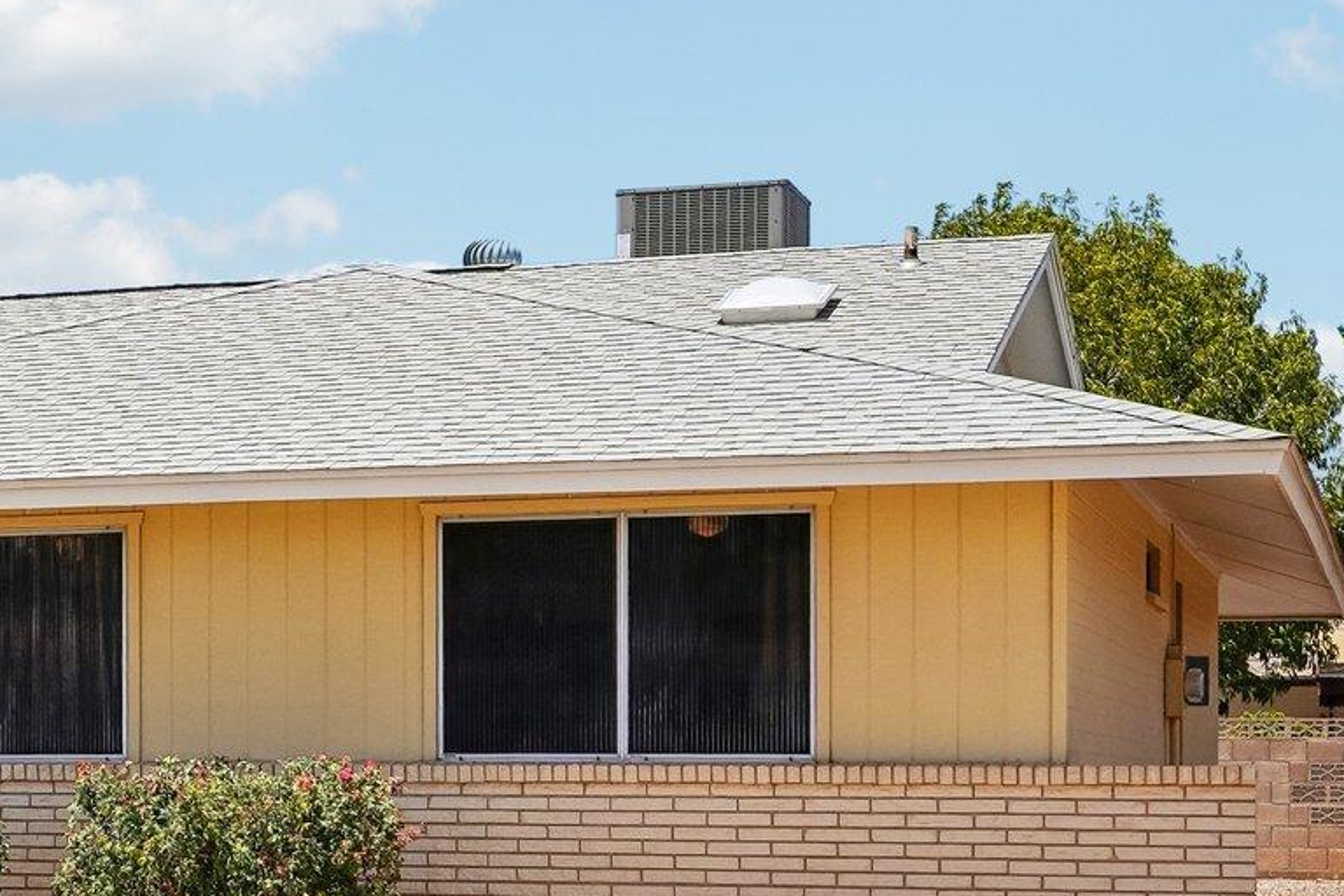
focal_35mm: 89
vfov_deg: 15.3
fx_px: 3335
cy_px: 596
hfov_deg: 21.5
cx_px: -184
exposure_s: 1/2000
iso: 400
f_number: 8
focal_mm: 33.5
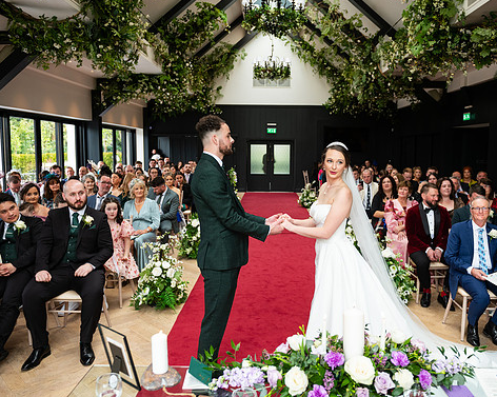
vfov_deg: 48.5
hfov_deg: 58.7
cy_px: 200
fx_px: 441
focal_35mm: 30
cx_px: 271
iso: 400
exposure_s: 1/200
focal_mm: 26
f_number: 3.5
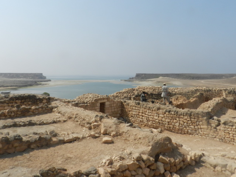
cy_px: 88
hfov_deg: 73.9
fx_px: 157
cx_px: 118
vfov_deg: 58.9
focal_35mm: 23
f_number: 5.6
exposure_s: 1/800
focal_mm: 4
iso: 160
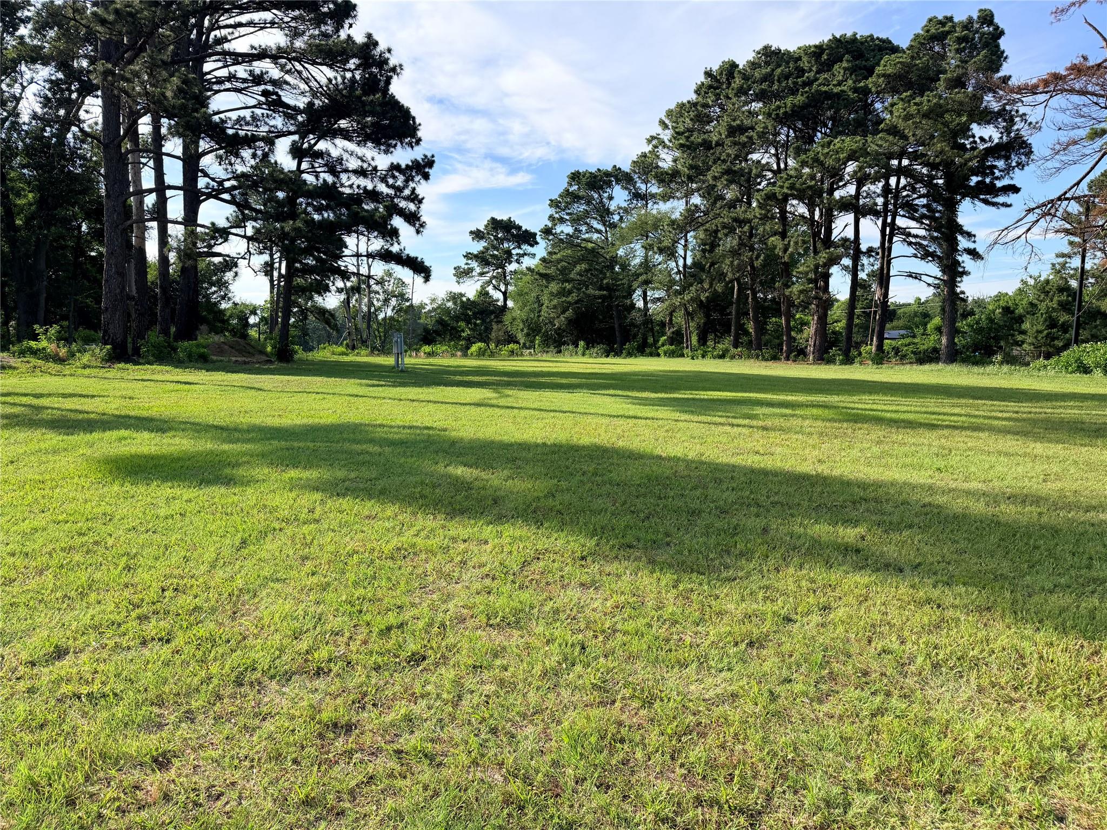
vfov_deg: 56.8
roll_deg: +2.1
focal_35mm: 24
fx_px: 768
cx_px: 554
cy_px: 415
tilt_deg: -4.8
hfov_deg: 71.6
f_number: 1.78
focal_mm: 6.76
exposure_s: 1/2801
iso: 100
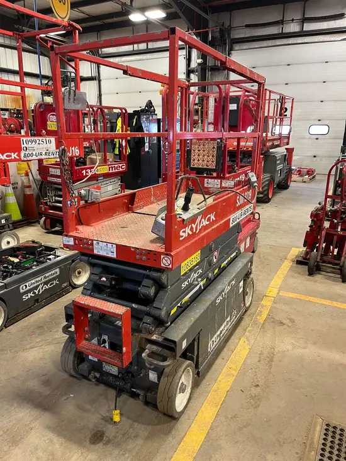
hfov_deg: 53.1
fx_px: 346
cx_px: 173
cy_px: 230
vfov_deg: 67.3
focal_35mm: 26
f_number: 1.6
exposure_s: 1/60
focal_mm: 5.1
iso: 200
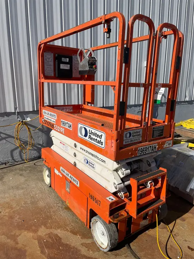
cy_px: 130
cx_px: 97
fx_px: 194
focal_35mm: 26
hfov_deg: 53.1
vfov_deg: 67.3
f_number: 1.6
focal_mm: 4.2
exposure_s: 1/9804
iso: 50
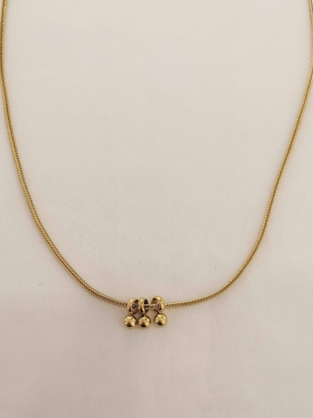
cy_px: 209
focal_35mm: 38
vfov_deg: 49.0
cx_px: 156
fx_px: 458
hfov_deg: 37.7
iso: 100
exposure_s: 1/50
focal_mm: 4.75
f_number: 1.8
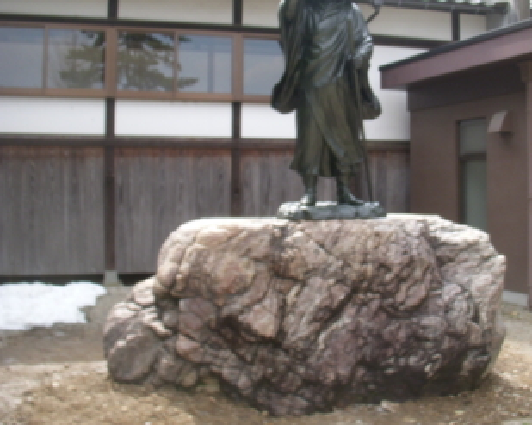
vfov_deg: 31.4
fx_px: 756
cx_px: 327
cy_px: 174
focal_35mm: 48
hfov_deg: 38.6
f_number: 3.3
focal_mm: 6.3
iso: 100
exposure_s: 1/320
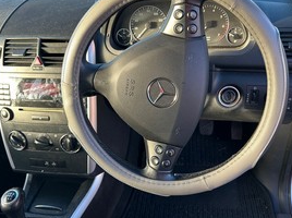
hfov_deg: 54.0
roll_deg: +0.0
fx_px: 286
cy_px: 102
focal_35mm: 34
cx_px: 146
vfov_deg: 41.7
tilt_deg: -34.8
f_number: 1.5
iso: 50
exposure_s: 1/121
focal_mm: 5.7
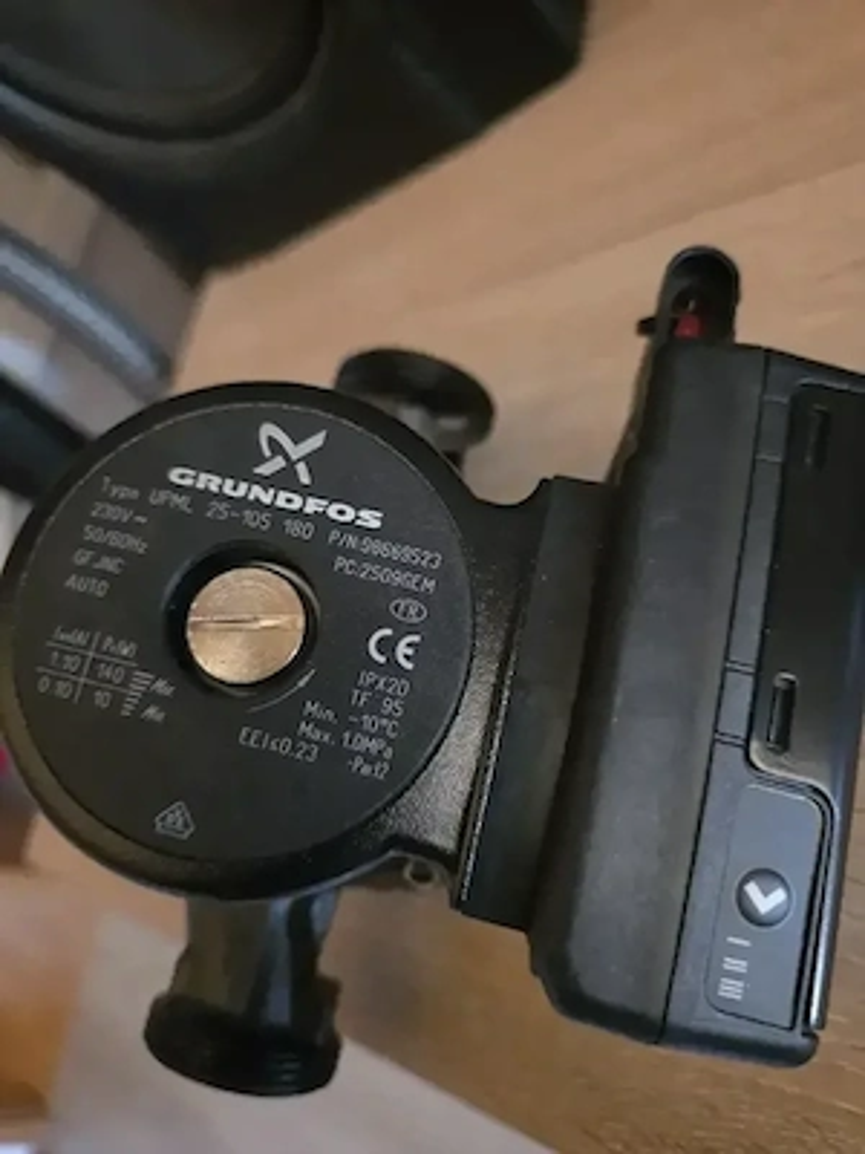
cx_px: 432
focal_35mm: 23
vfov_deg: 73.9
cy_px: 577
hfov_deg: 58.9
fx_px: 766
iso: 2000
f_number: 1.7
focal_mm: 6.3
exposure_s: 1/16.7
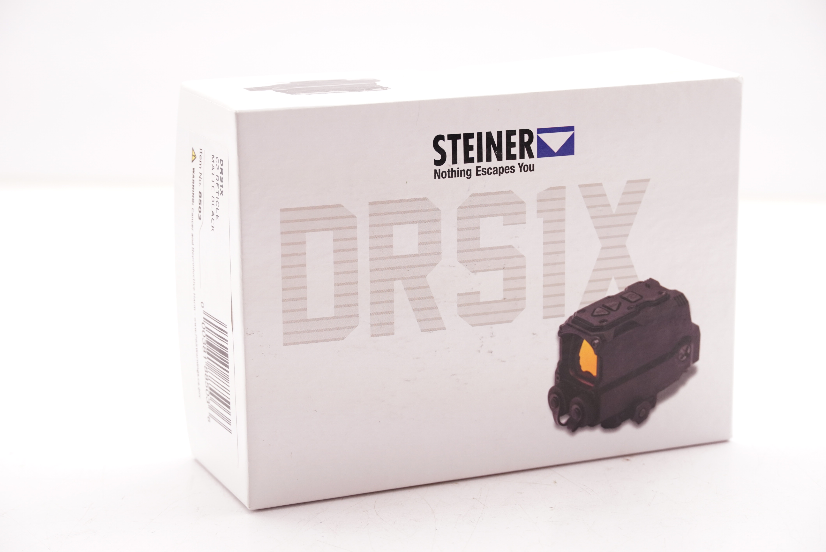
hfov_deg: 23.0
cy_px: 276
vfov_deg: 15.5
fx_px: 2032
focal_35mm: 88
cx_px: 413
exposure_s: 1/125
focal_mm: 59
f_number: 5.6
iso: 800
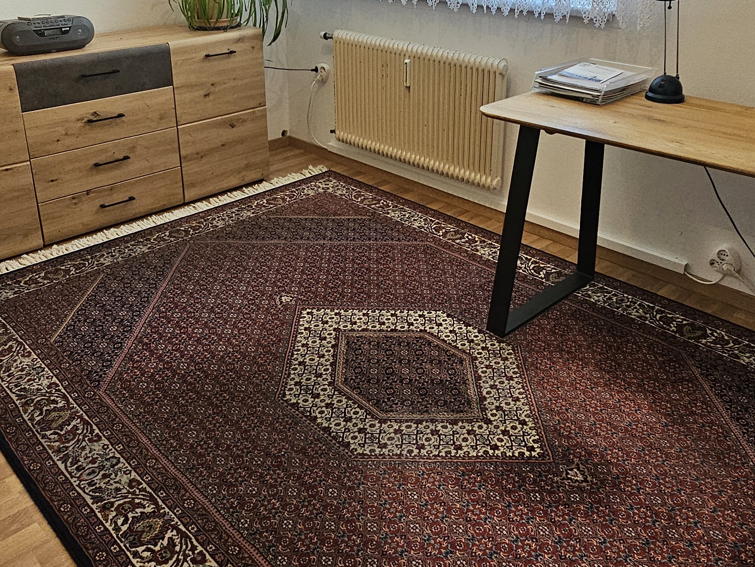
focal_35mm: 30
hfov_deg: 60.0
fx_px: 654
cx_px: 379
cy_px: 172
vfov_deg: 45.8
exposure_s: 1/60
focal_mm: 2.2
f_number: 2.2
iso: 400
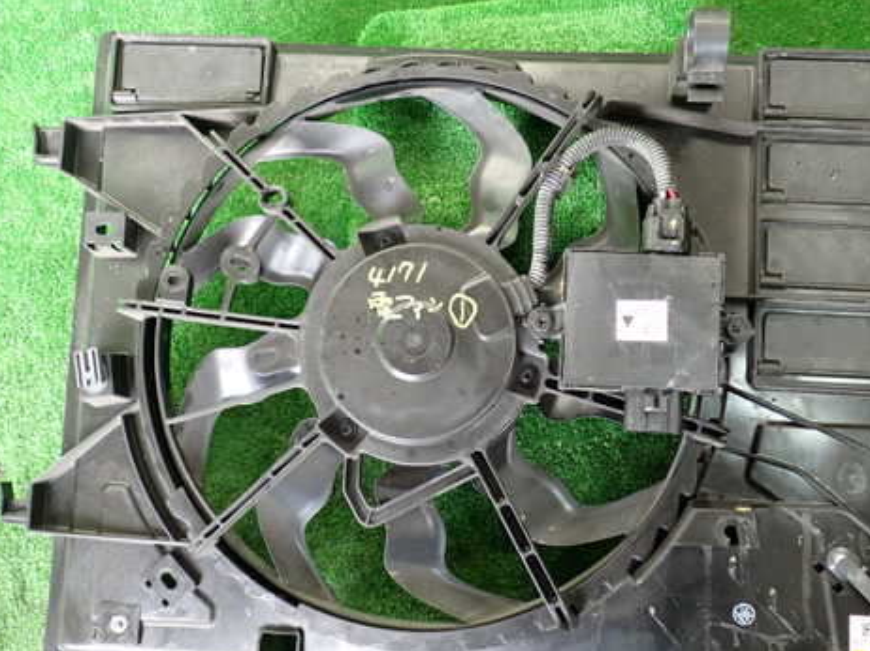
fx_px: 980
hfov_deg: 47.8
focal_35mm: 39
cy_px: 359
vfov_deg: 36.8
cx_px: 478
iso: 200
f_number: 2.3
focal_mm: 5.4
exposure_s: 1/50
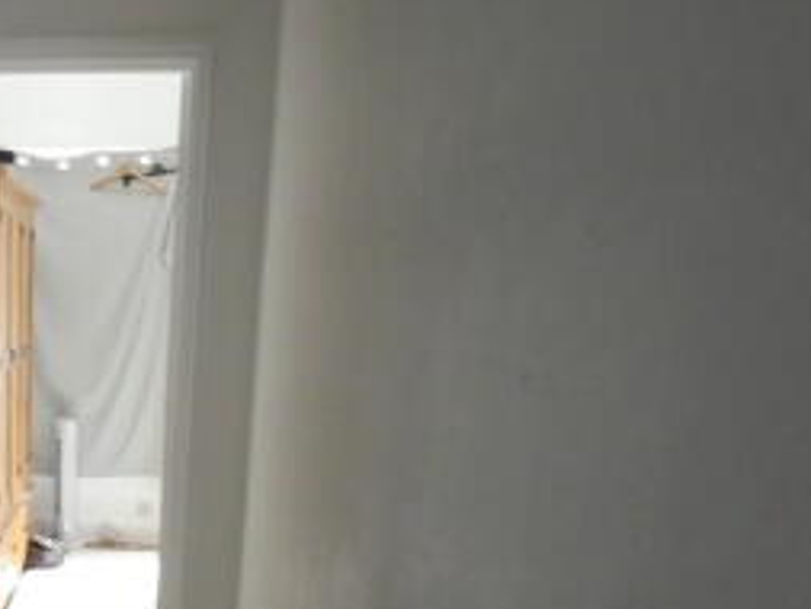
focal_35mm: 46
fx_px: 1078
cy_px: 665
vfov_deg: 28.7
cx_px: 24
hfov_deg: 37.4
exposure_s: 1/60
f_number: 2.8
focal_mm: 3.6
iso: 640
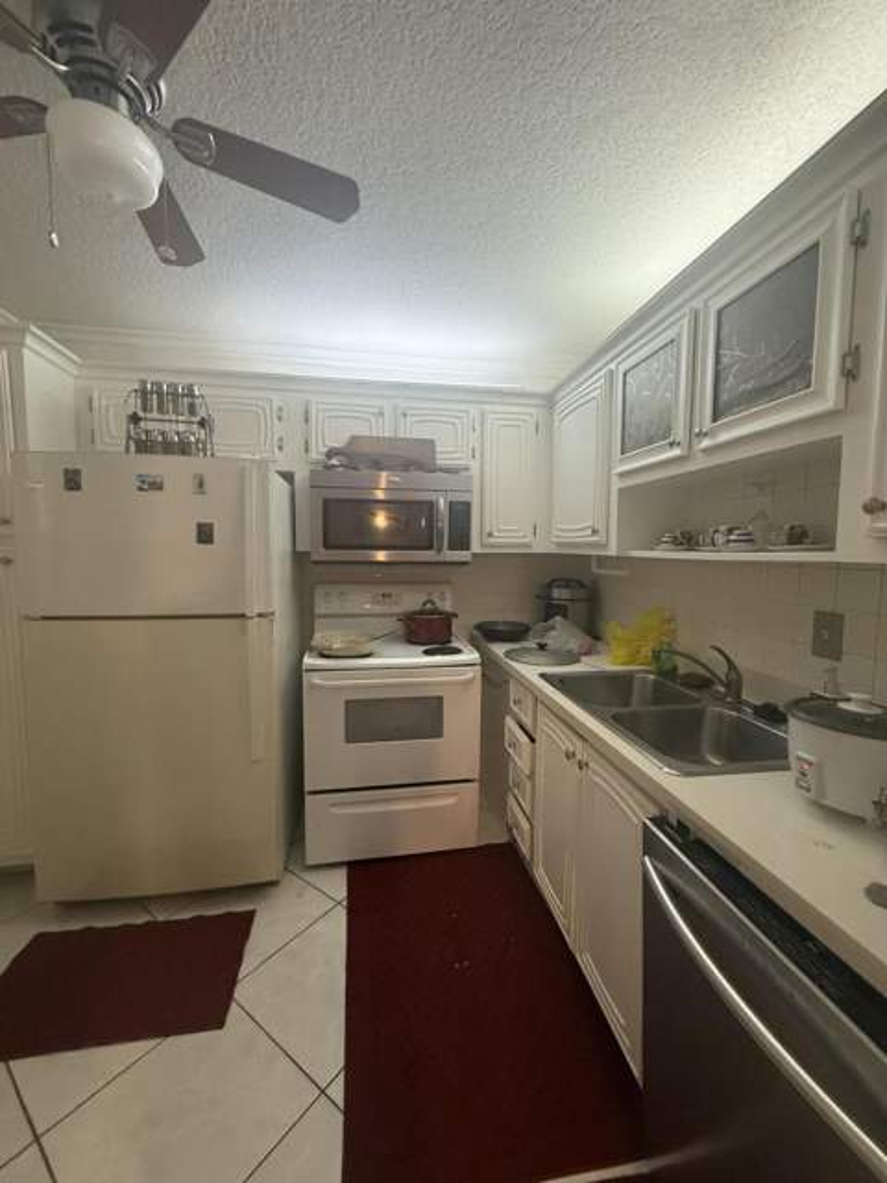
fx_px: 478
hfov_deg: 85.7
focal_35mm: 14
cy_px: 592
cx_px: 444
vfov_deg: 102.1
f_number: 2.2
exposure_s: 1/120
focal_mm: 2.22
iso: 400
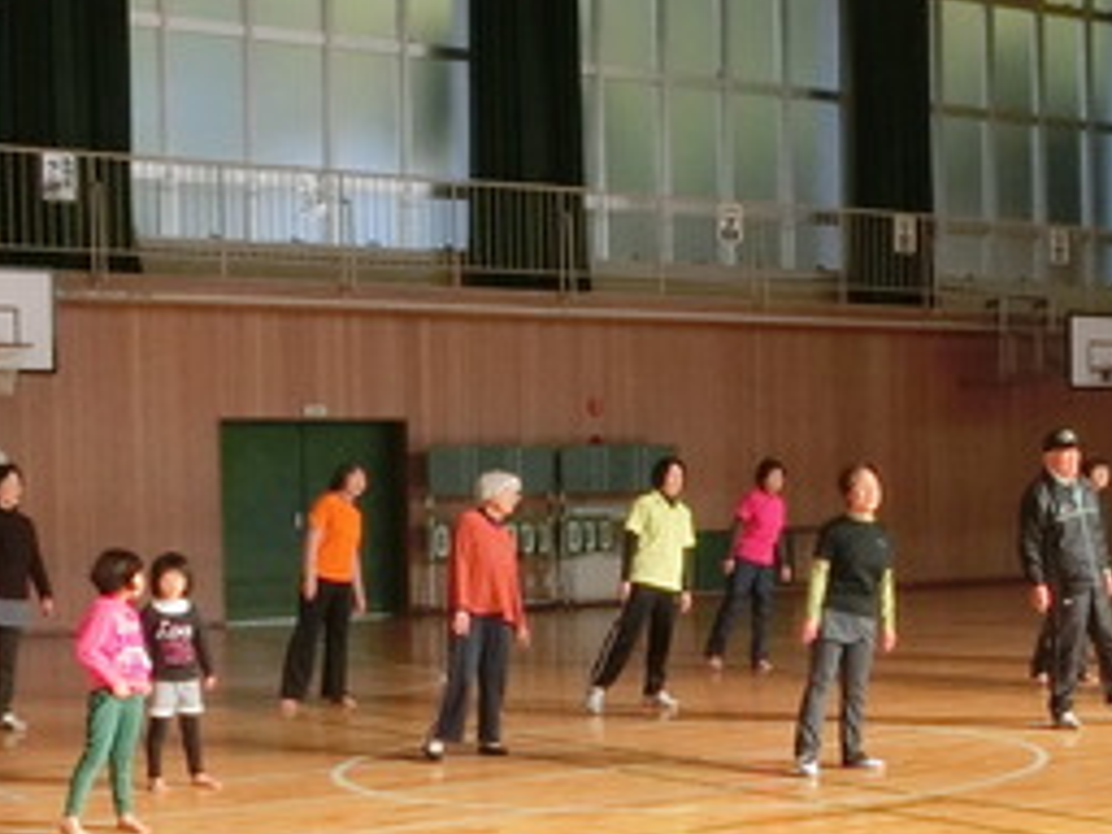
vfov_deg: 19.5
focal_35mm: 75
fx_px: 2409
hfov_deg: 25.4
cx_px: 951
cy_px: 617
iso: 320
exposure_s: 1/125
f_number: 8.9
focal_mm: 5.36
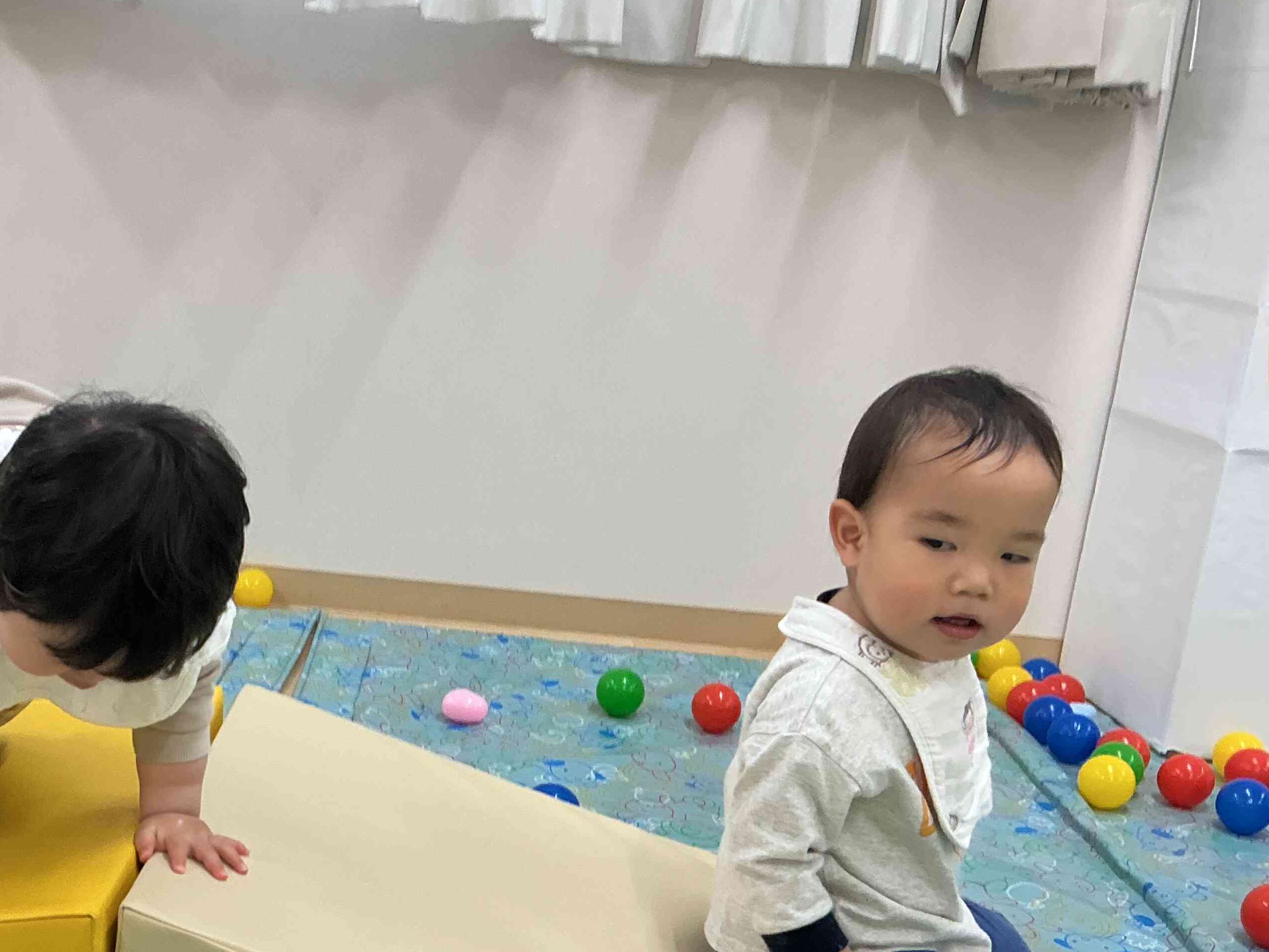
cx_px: 350
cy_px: 645
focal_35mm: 46
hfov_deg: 40.3
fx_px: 1686
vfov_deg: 31.2
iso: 64
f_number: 1.8
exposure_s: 1/120
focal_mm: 3
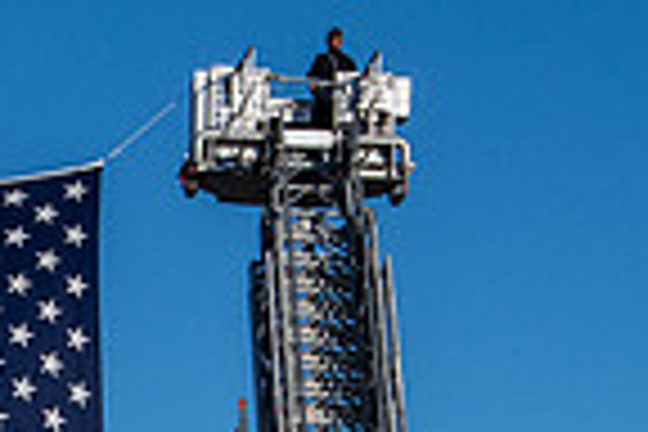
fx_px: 4014
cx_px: -136
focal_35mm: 223
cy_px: 1007
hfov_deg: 9.1
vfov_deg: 5.9
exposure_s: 1/500
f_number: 11
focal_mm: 30
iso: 320
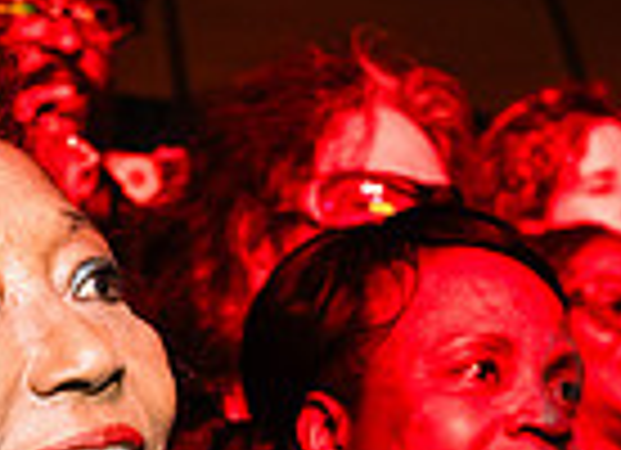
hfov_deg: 10.3
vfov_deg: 7.4
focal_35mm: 193
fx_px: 3421
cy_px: 641
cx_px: 44
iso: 4000
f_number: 4.5
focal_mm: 40
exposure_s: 1/160
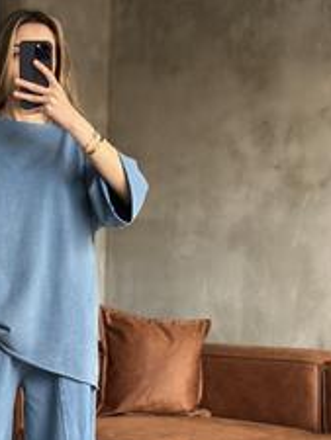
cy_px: 287
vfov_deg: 21.5
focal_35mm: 91
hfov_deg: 16.1
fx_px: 1159
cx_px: 39
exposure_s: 1/40
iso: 400
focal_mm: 6.86
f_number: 1.78
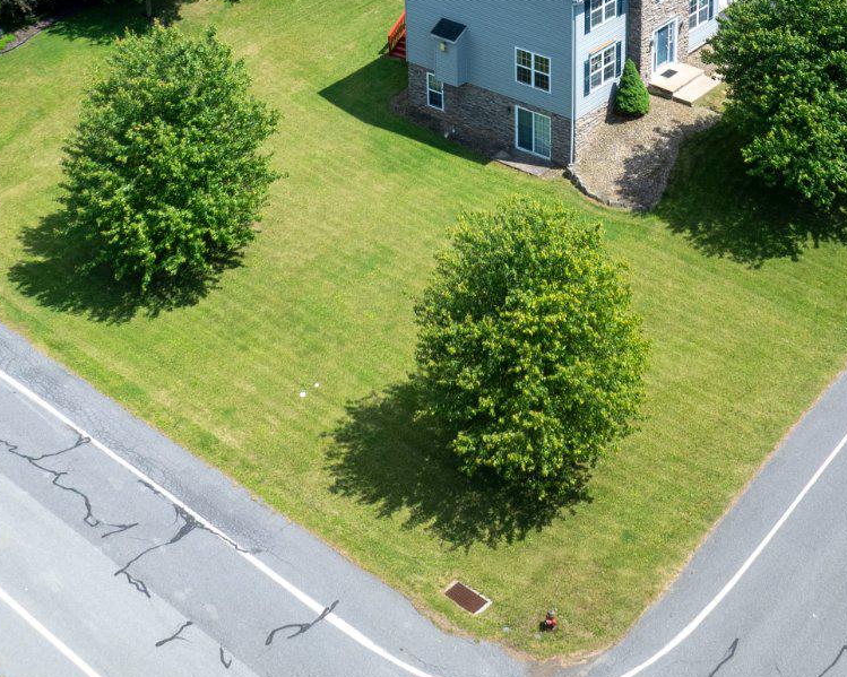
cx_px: 526
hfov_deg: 29.5
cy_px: -151
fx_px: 1604
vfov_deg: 21.9
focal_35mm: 64
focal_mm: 12.29
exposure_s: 1/240
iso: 100
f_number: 7.1
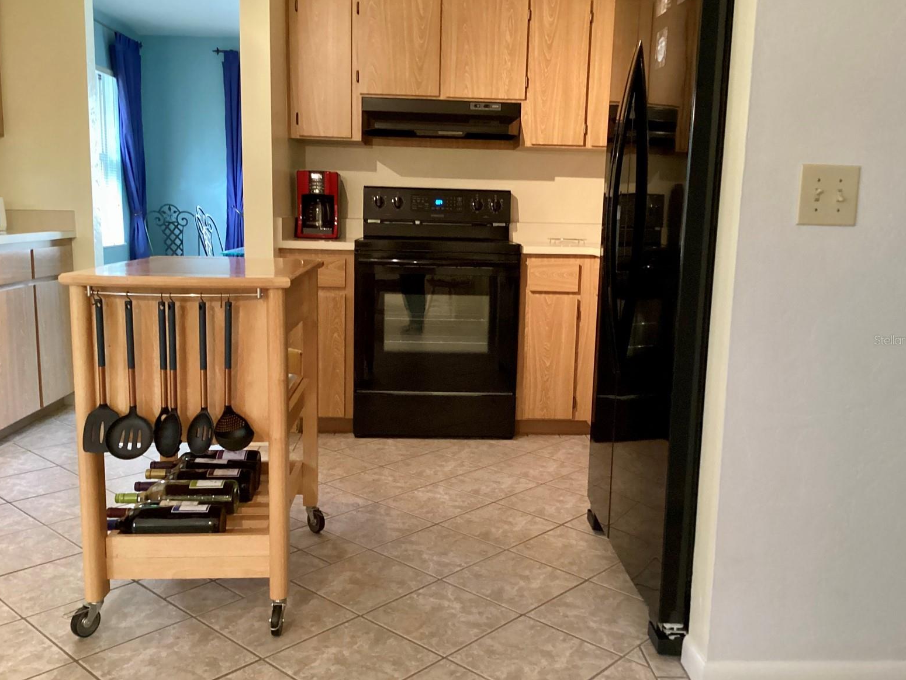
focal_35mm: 32
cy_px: 340
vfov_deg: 44.2
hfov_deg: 56.8
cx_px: 462
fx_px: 838
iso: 500
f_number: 2.4
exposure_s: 1/30
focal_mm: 3.3
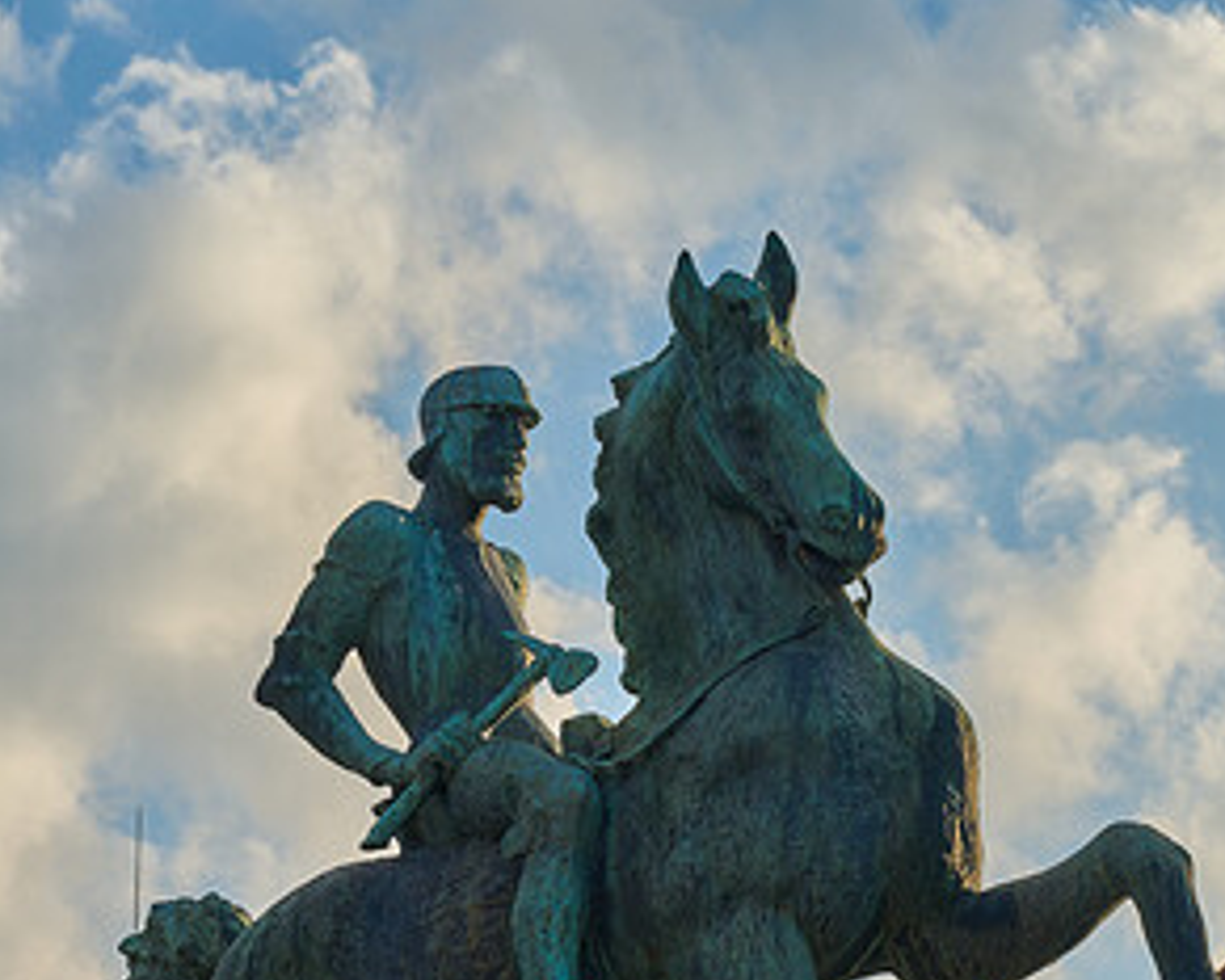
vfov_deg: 9.2
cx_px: 640
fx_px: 6057
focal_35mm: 167
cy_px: 896
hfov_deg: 11.5
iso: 100
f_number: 8
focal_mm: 75
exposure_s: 1/160
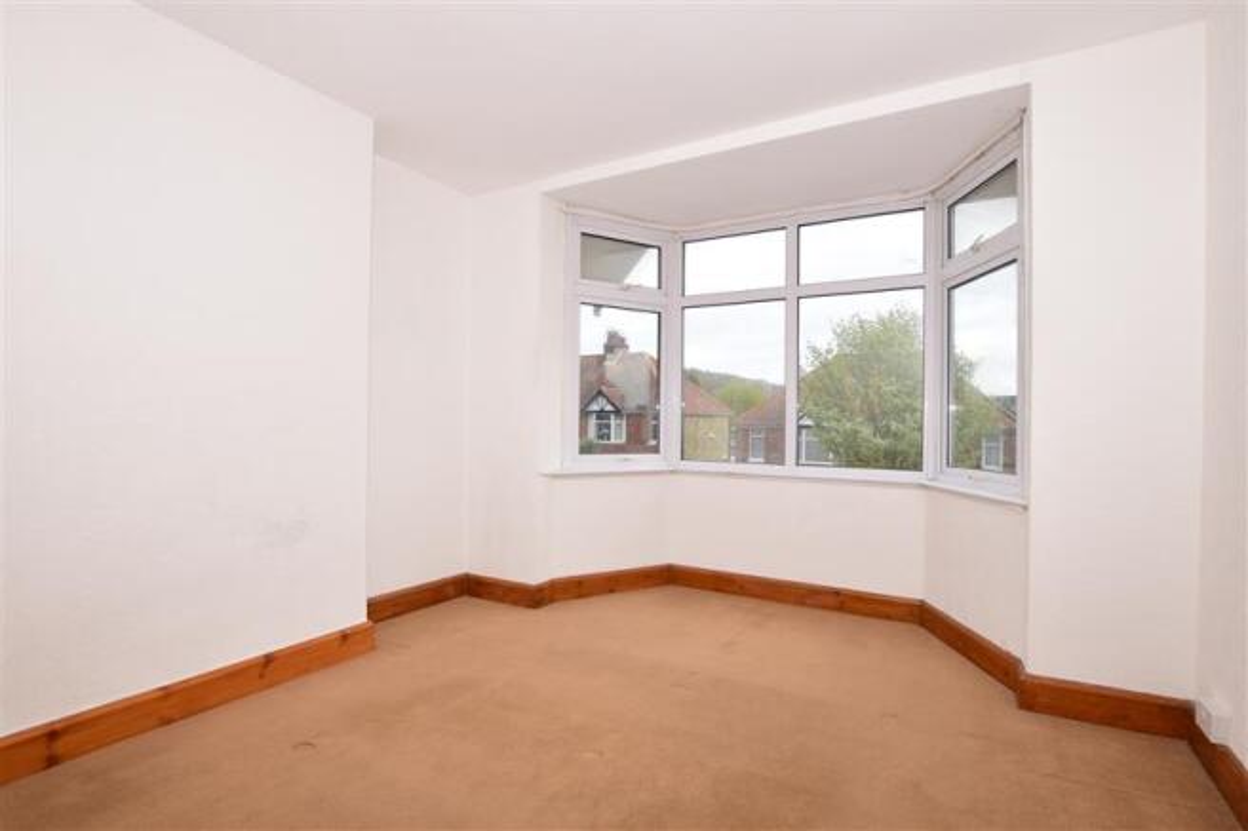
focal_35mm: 15
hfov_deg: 100.4
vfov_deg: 77.3
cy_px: 416
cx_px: 624
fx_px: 520
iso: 200
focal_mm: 10
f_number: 10
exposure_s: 1/200
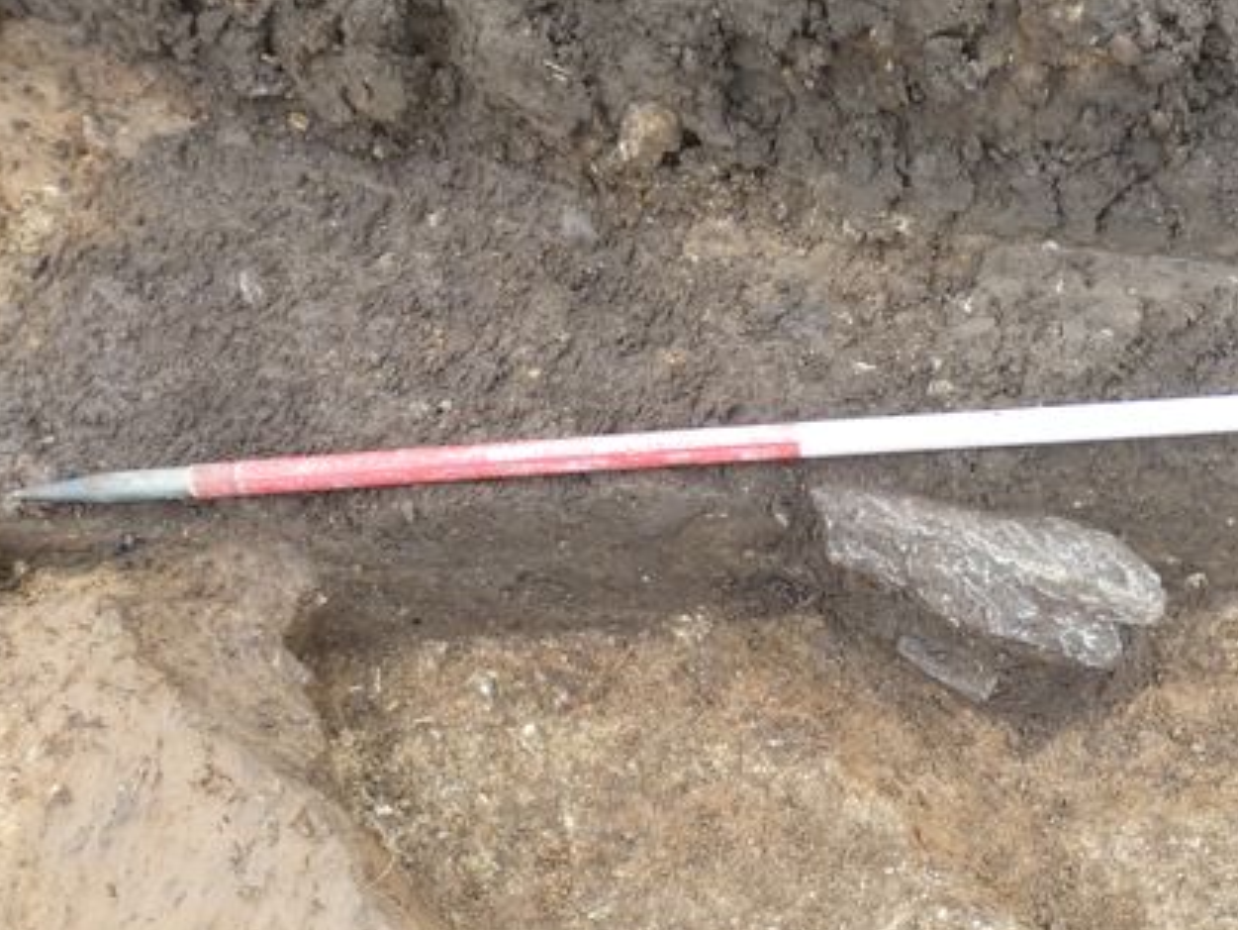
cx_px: 849
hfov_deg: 50.2
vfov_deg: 37.5
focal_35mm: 36
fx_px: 1288
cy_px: 807
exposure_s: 1/60
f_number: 2.8
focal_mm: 3.6
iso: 125
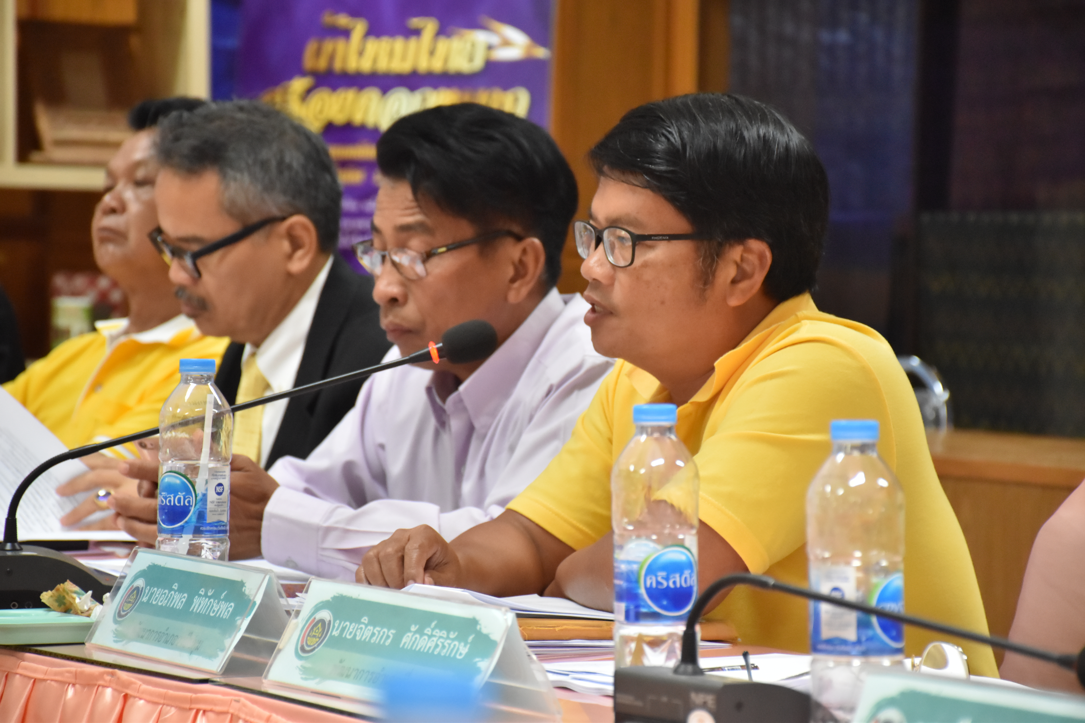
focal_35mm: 158
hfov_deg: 13.0
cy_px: 362
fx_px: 4747
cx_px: 542
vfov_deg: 8.7
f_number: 5.6
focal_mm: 105
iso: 2000
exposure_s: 1/100
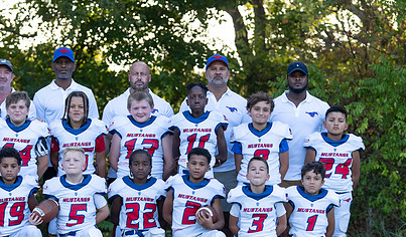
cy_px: 180
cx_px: 148
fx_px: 1685
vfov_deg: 8.1
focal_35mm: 155
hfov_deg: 13.7
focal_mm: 100
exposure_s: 1/320
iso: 250
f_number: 3.5
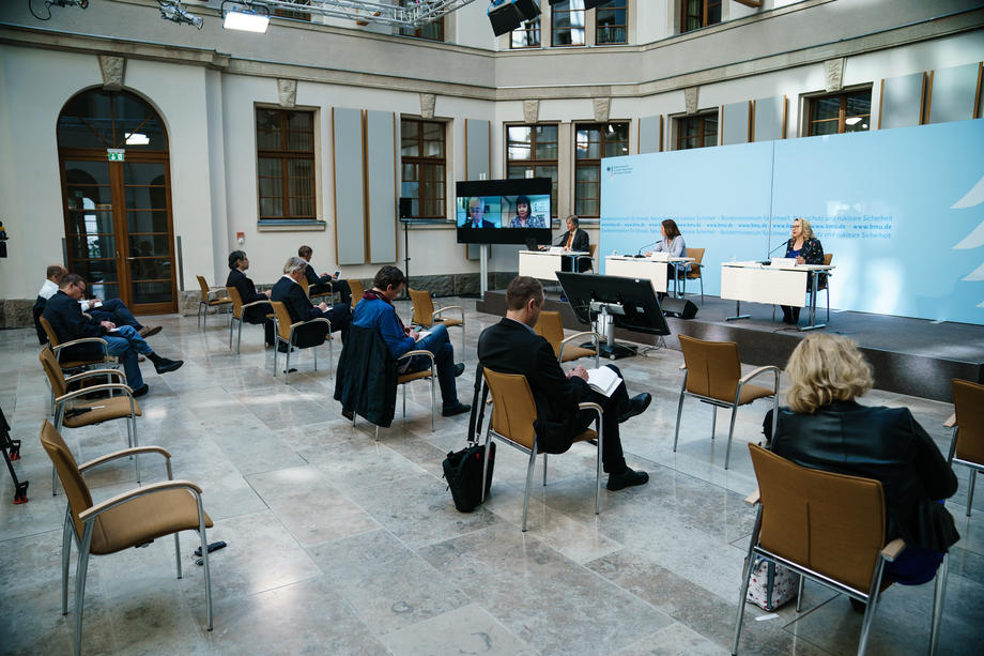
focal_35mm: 24
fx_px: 656
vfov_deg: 53.1
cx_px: 492
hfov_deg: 73.8
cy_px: 328
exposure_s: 1/400
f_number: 2.8
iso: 250
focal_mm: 24
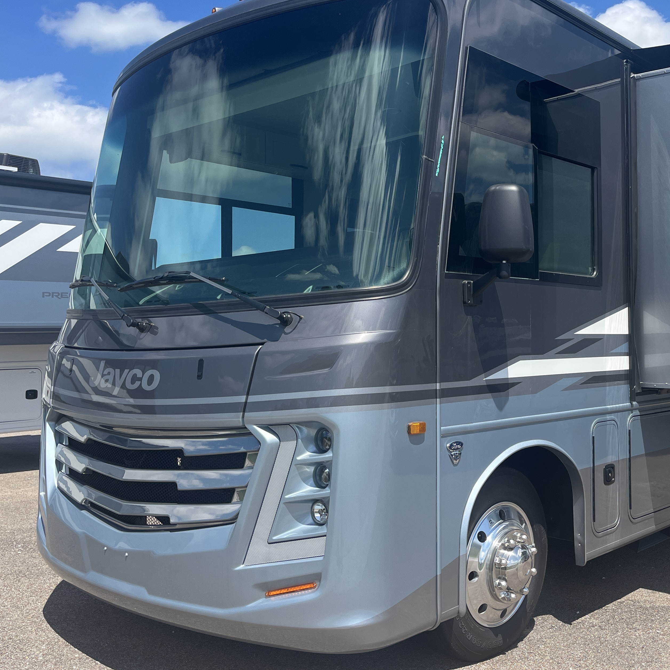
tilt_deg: +3.7
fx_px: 810
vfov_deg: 44.9
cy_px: 298
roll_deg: +1.1
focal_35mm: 37
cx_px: 462
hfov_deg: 44.1
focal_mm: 5.1
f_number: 1.6
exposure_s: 1/2755
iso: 50
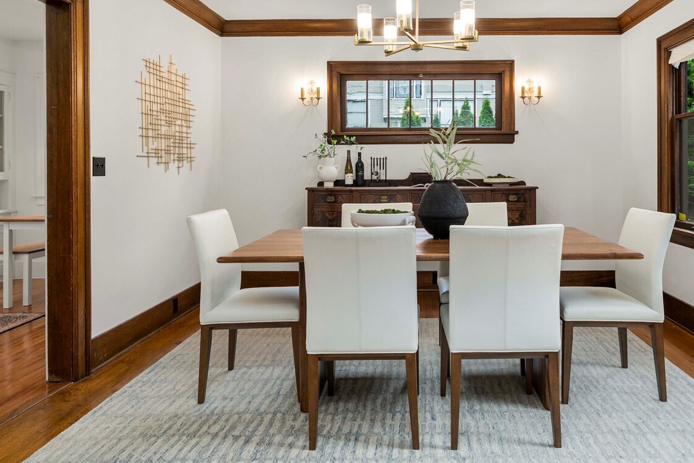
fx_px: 463
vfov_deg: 52.3
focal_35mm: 24
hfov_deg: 72.6
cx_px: 429
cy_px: 162
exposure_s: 1/60
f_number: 6.3
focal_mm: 16
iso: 320
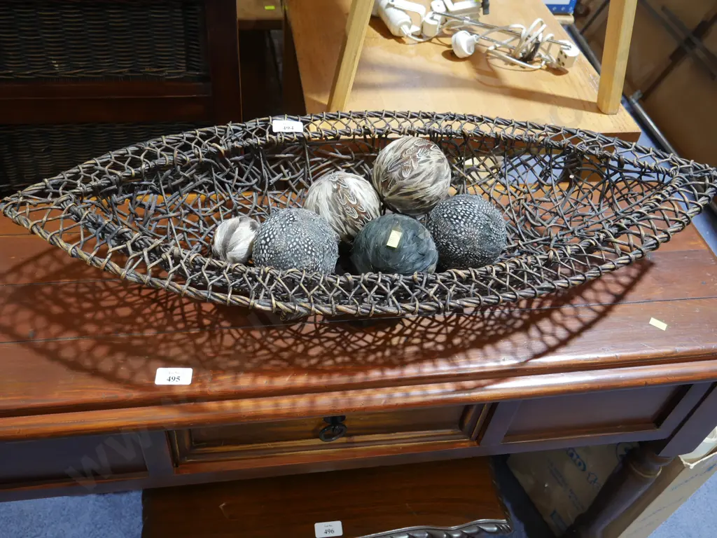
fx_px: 663
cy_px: 269
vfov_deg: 44.2
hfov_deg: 56.8
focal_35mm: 32
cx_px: 358
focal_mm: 16
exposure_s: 1/60
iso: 800
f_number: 3.6
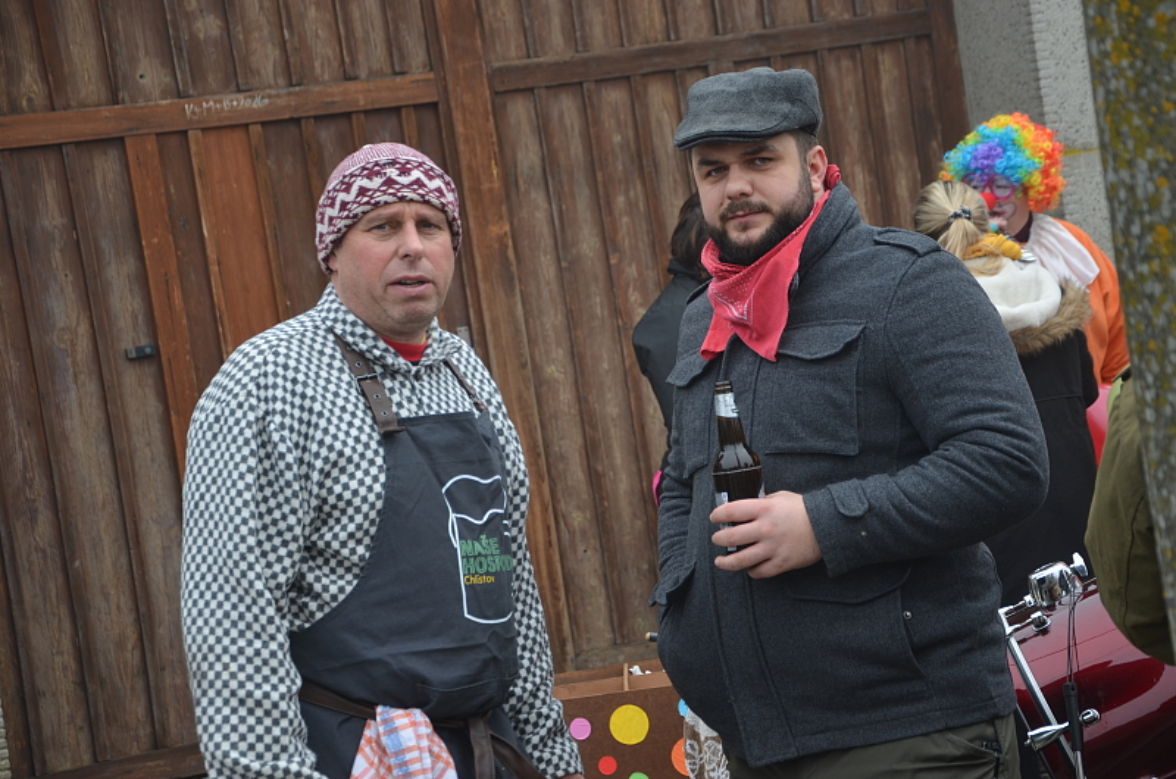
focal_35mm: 93
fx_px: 3032
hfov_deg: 22.0
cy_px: 390
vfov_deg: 14.6
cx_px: 588
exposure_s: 1/80
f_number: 5.3
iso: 100
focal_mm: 62
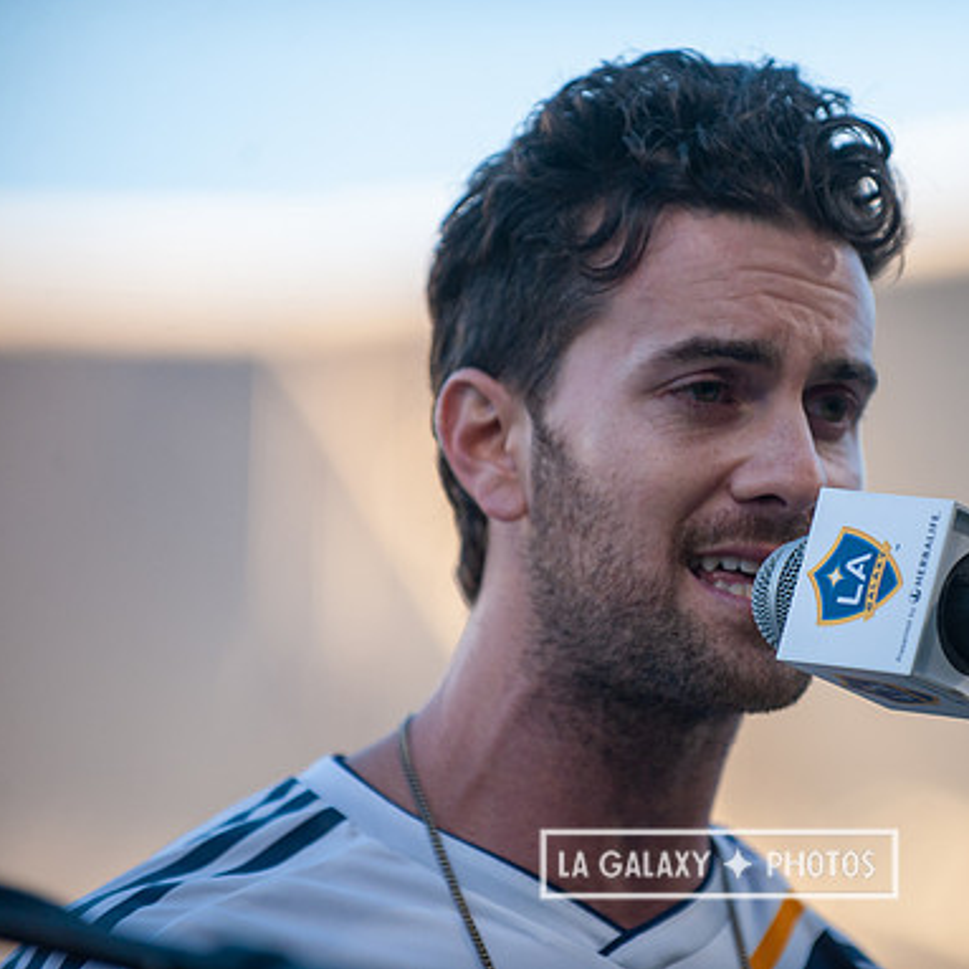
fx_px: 8139
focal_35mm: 257
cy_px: 483
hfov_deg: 6.8
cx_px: 719
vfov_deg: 6.8
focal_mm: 200
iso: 800
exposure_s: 1/1600
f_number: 2.8
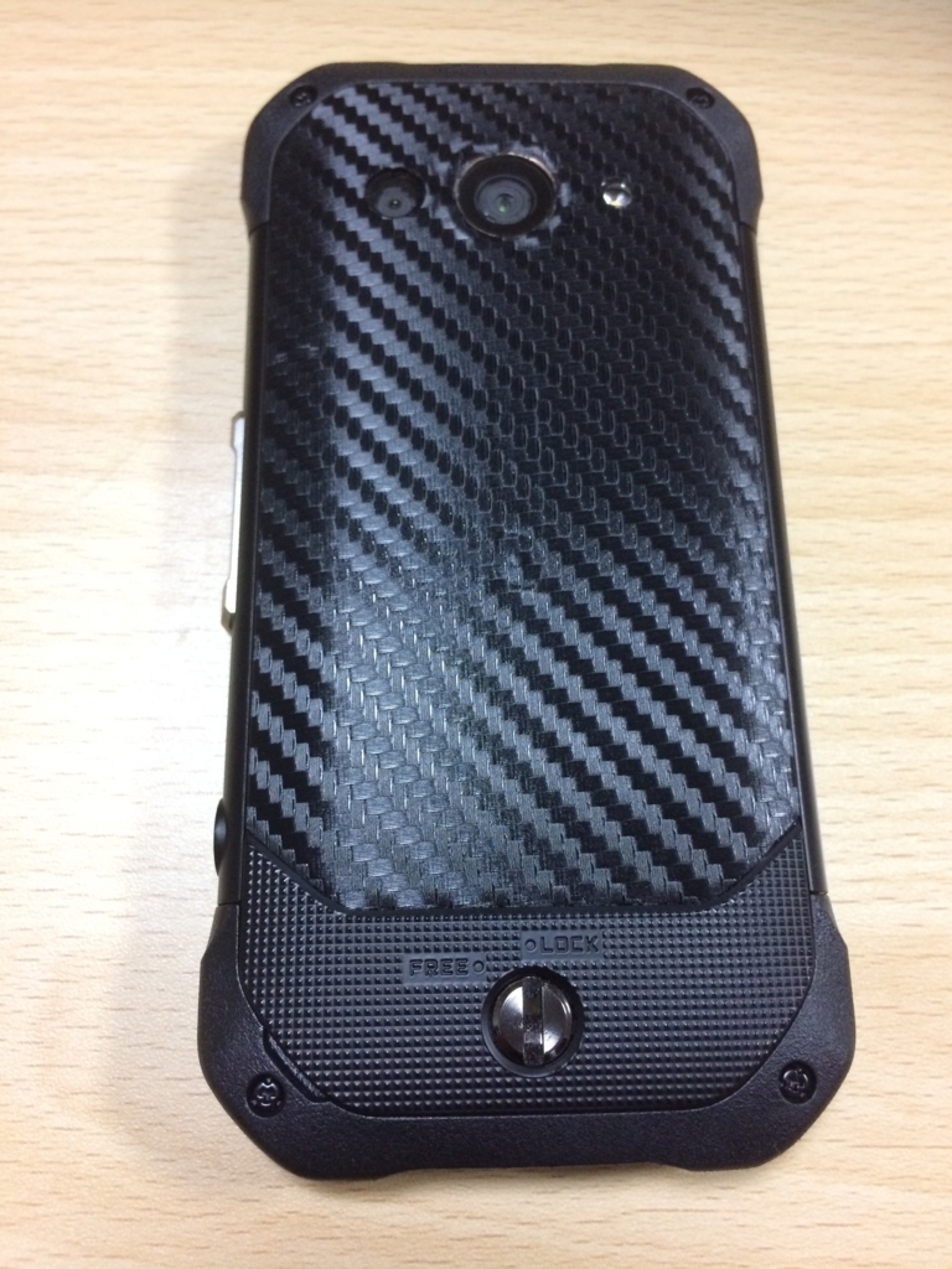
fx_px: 1063
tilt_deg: -73.4
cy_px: 634
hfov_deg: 48.2
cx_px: 476
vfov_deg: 61.7
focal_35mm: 29
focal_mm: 4.15
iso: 250
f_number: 2.2
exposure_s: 1/30
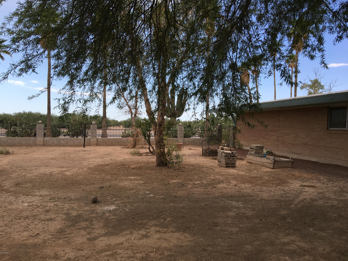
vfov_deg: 48.2
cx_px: 174
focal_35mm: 29
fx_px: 292
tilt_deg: -0.3
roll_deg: -2.0
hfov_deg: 61.7
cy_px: 130
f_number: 2.2
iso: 25
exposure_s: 1/874
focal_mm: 4.15
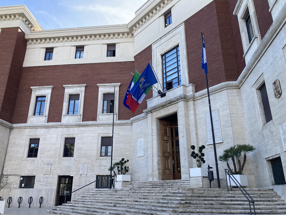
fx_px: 231
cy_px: 108
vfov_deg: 49.7
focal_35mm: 28
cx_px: 143
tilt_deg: +19.6
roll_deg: -0.5
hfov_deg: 63.4
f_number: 1.8
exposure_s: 1/385
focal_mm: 3.99
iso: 20
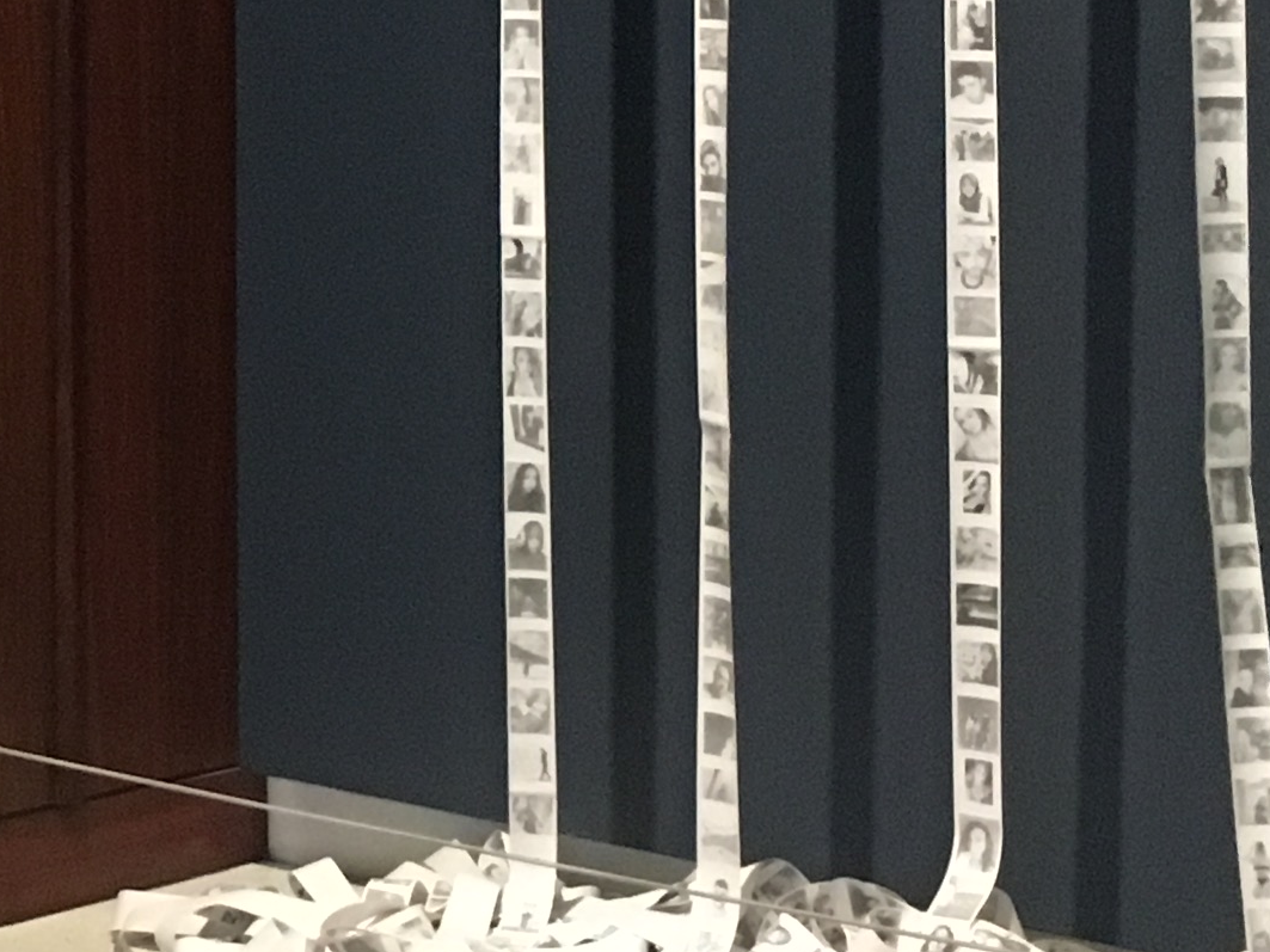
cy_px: -73
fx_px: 4035
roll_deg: -0.5
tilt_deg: -1.7
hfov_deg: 17.2
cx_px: -207
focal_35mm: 110
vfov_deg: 13.2
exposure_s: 1/17
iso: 320
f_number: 2.2
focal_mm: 4.15
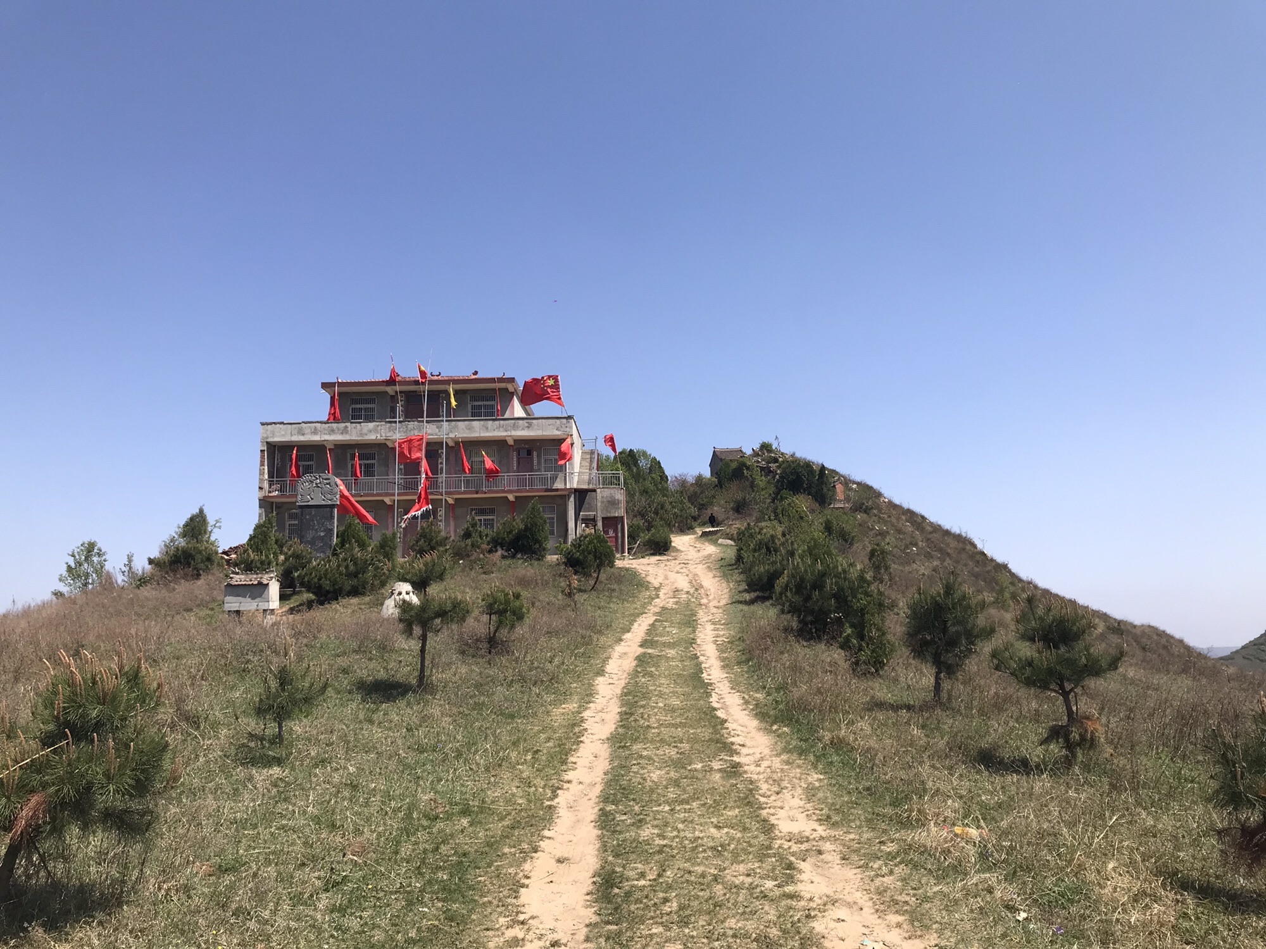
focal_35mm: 28
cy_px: 474
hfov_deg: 63.4
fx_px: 1024
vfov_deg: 49.7
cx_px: 633
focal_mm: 3.99
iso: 20
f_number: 1.8
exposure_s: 1/2283
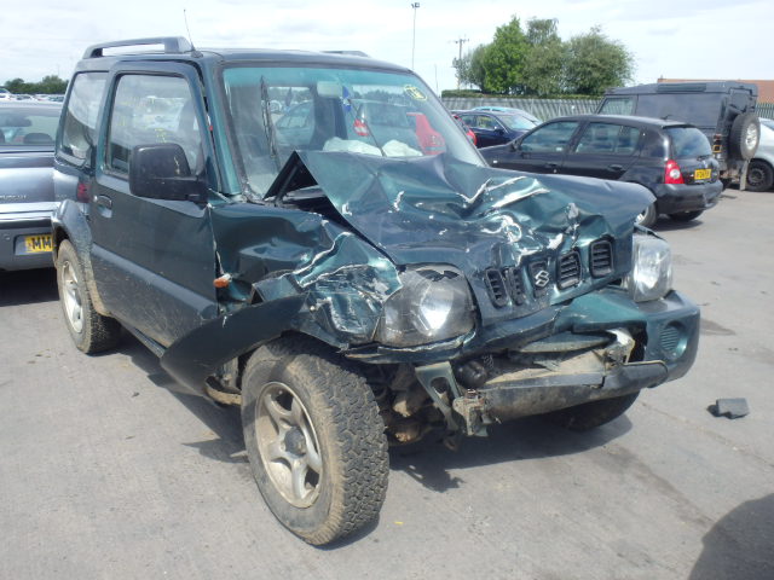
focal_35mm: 28
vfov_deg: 49.7
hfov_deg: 63.4
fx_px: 626
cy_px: 290
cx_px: 387
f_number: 3.9
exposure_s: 1/500
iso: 125
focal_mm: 5
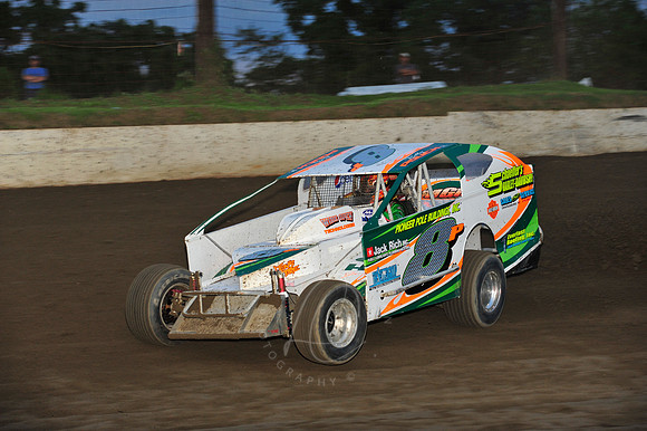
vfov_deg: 11.0
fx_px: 2245
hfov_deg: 16.4
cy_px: 216
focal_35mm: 125
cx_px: 324
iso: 640
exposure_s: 1/320
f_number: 6.3
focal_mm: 125
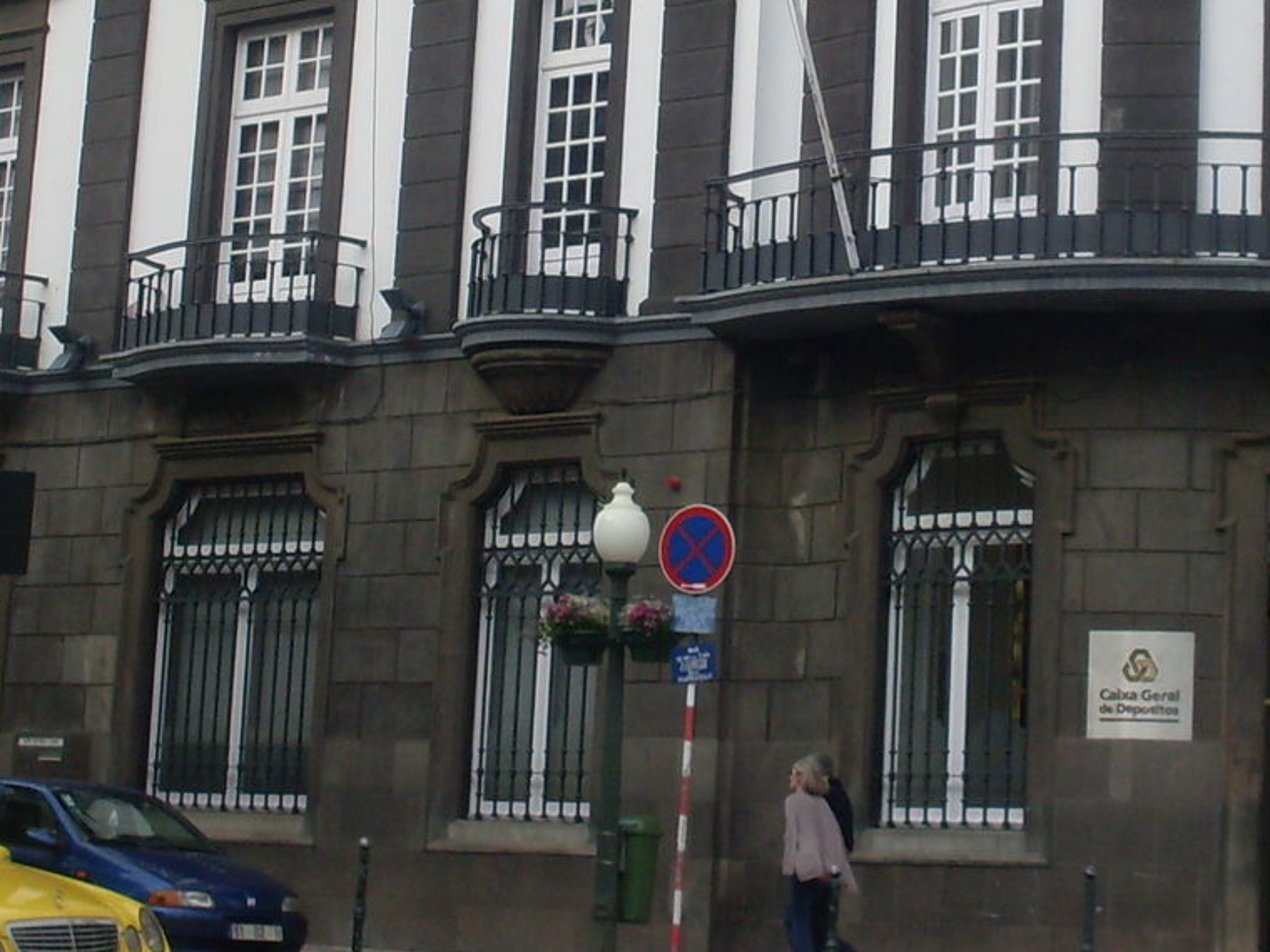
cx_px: 897
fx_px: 3522
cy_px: 7
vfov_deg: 15.1
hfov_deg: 20.3
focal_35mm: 96
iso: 80
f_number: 8.4
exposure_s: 1/125
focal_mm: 6.3
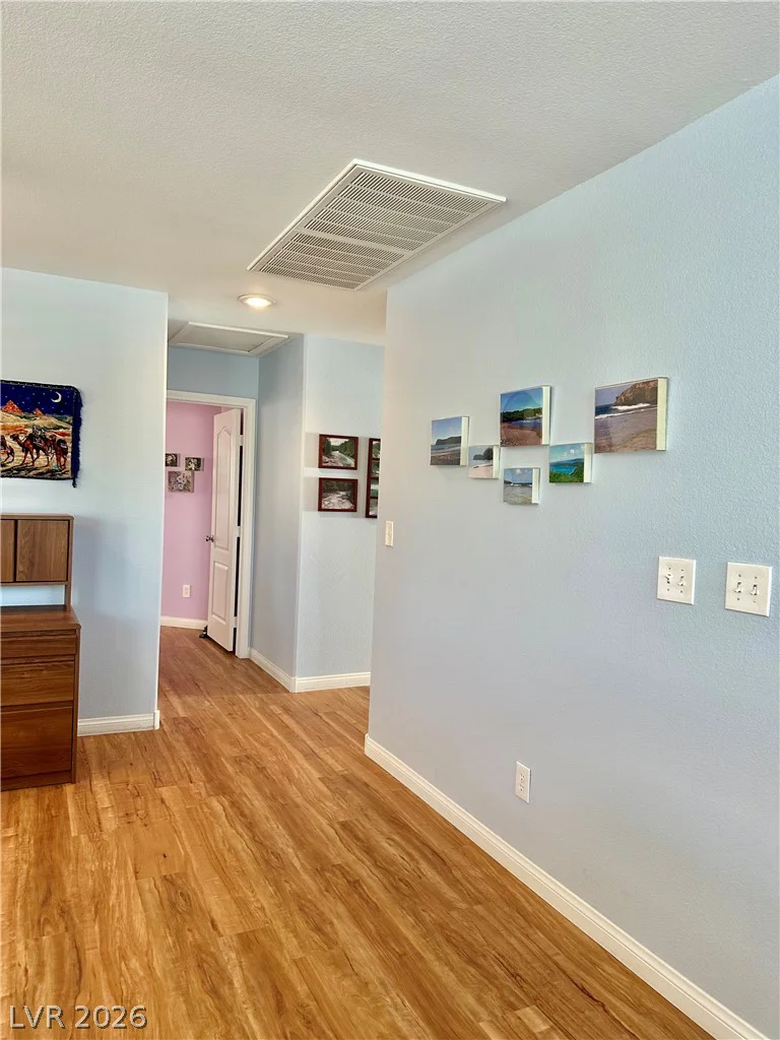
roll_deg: -3.1
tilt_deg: +0.0
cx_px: 390
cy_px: 520
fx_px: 721
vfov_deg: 71.6
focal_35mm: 24
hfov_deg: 56.8
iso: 125
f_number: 1.78
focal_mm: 6.86
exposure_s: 1/60
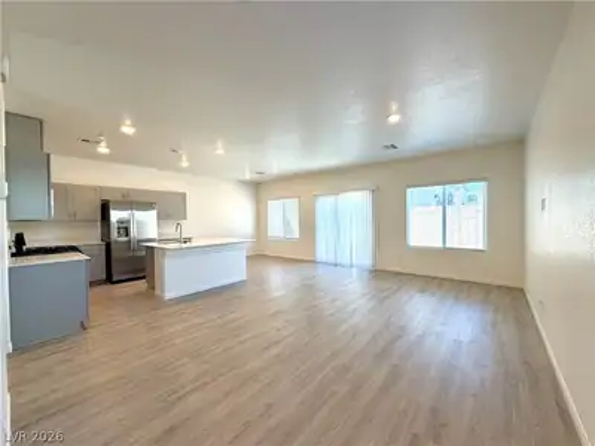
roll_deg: +1.5
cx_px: 298
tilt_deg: -1.3
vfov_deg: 85.7
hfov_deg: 102.1
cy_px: 223
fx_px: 241
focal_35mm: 14
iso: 160
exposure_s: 1/120
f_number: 2.2
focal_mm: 2.22
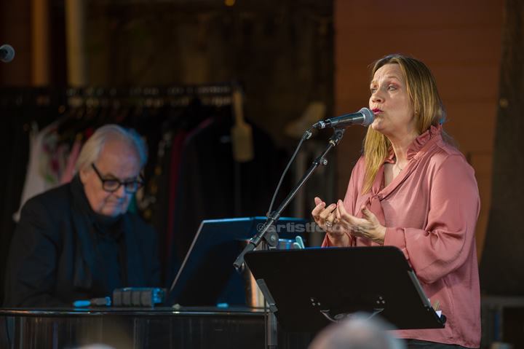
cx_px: 262
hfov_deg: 6.9
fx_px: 4364
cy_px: 174
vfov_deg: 4.6
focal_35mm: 300
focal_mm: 300
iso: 800
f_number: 2.8
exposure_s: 1/1000
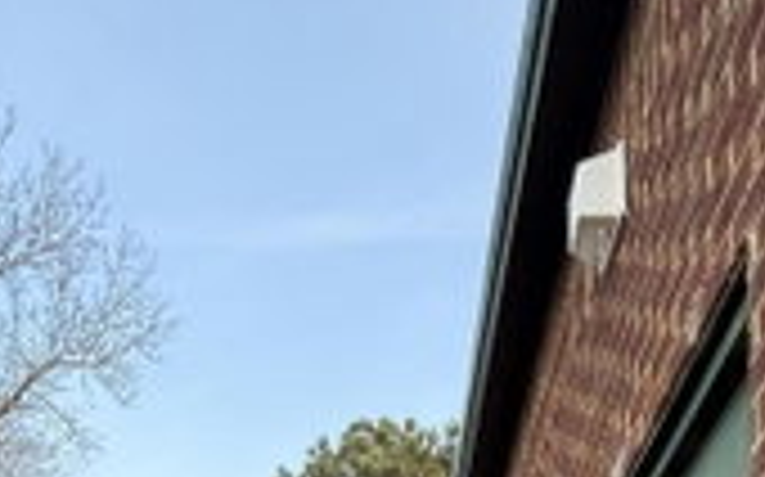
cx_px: 360
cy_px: 950
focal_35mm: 42
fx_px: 875
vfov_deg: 19.0
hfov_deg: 47.2
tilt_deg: +2.4
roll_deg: -0.8
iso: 160
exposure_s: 1/99
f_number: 2.2
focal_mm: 2.22
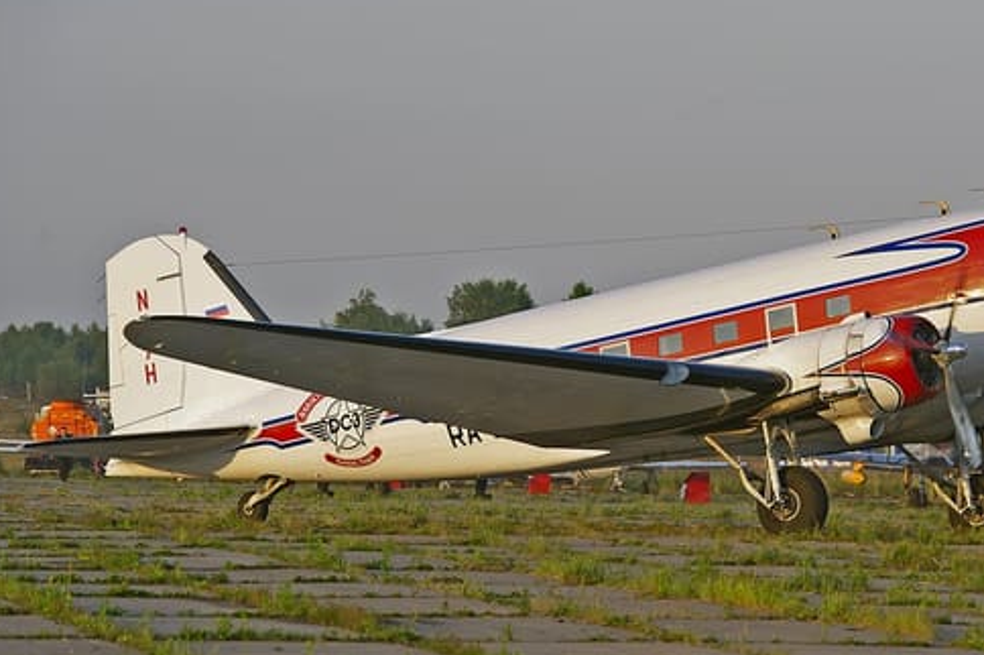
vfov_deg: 6.3
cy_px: 342
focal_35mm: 218
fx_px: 5954
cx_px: 626
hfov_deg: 9.4
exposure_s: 1/500
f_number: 7.1
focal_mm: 165
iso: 640
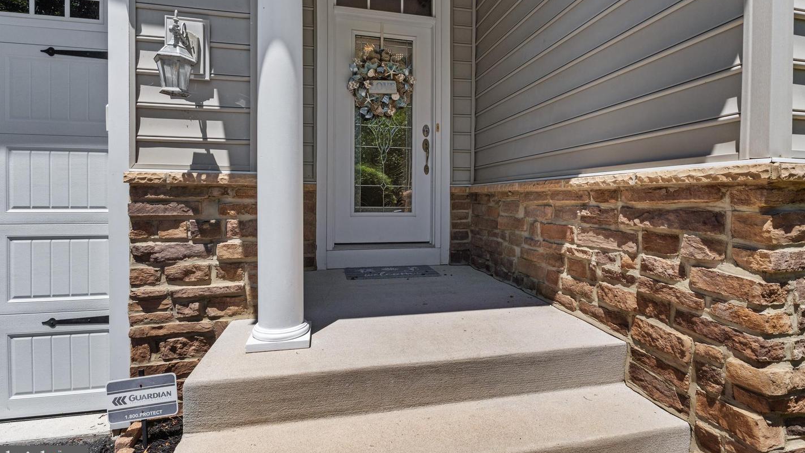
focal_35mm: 18
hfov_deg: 92.6
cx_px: 408
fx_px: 384
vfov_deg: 60.9
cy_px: 202
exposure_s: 1/500
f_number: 7.1
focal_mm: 11.3
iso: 200
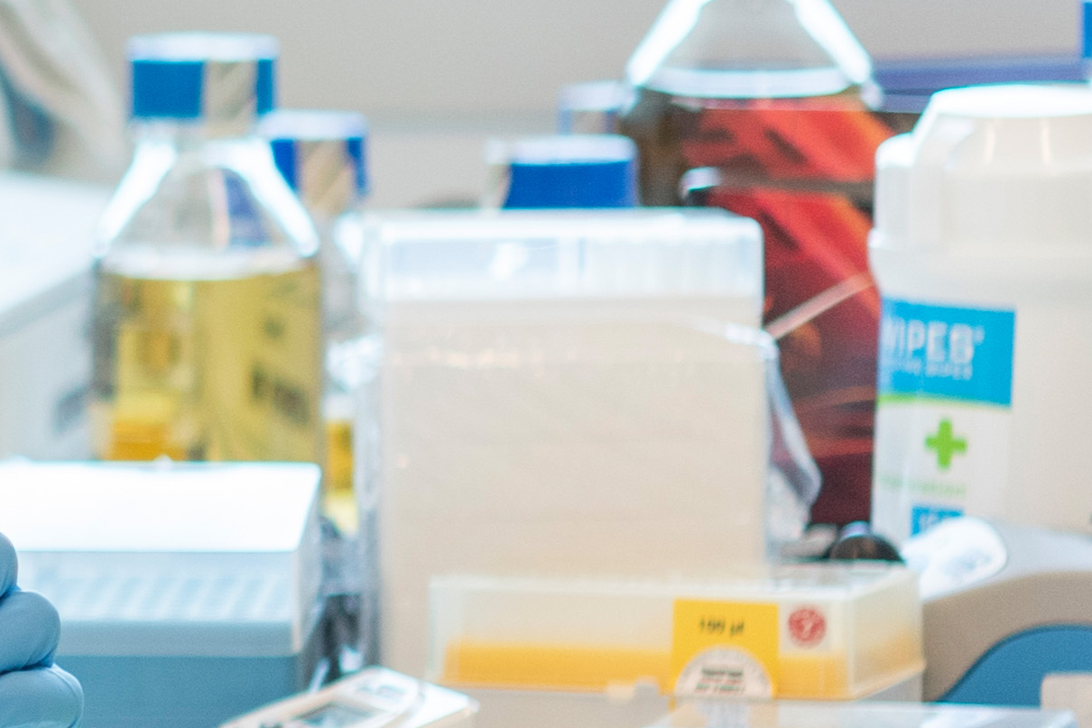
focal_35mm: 365
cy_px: 183
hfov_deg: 5.5
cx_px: -1299
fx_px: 11072
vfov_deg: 3.8
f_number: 2.8
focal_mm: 60
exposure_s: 1/100
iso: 200
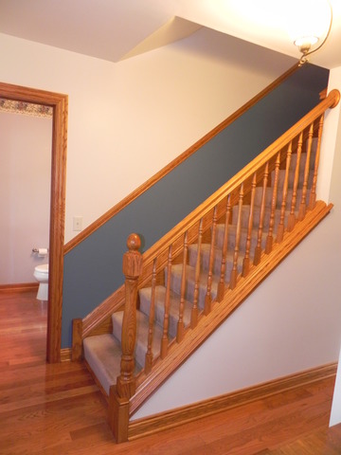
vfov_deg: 67.3
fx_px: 341
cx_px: 170
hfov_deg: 53.1
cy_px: 228
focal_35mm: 26
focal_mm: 4.6
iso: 400
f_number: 2.8
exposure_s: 1/26
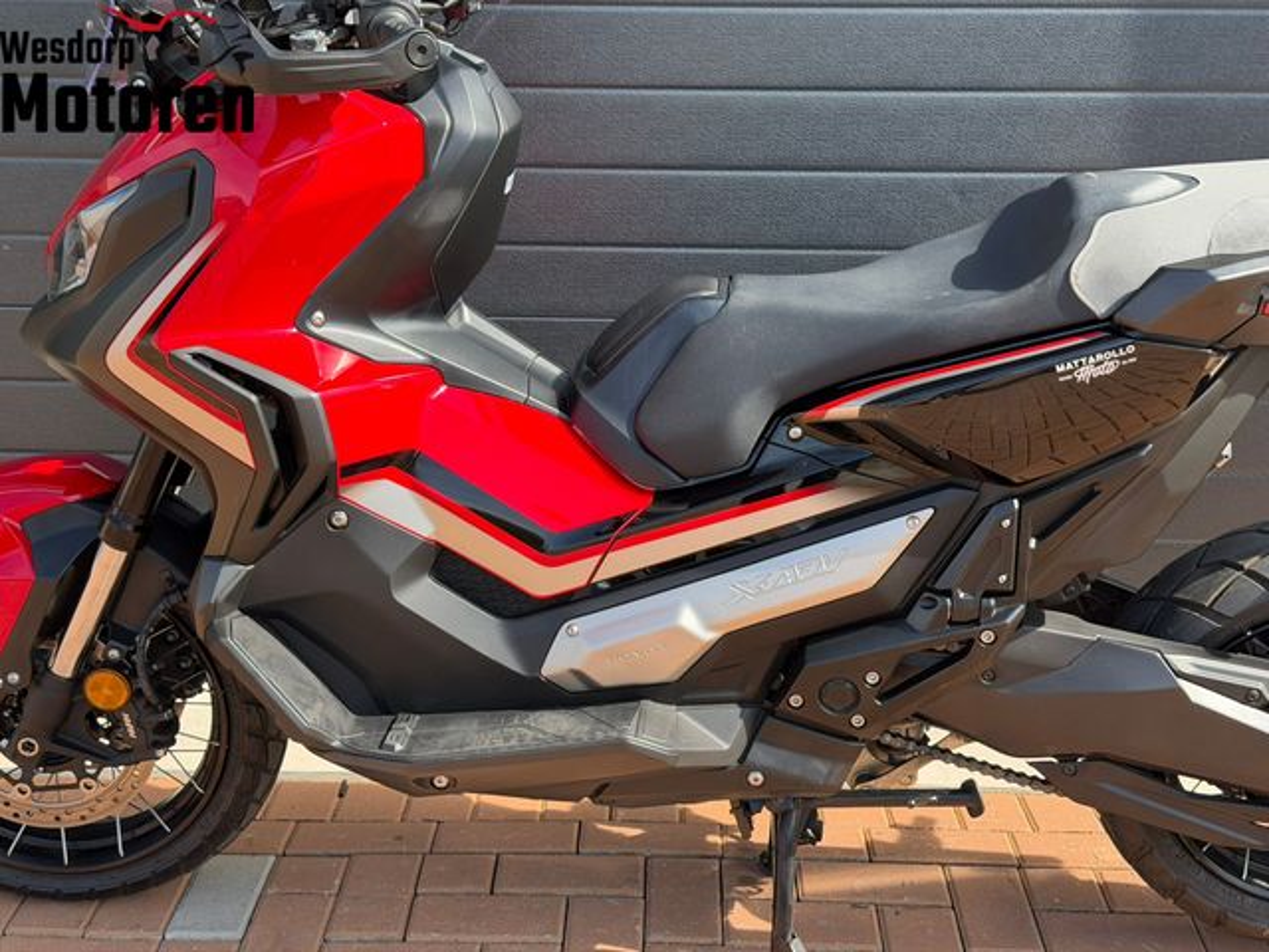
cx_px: 634
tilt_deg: -21.4
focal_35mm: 48
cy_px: 476
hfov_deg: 39.7
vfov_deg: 30.3
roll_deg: +0.5
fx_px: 1760
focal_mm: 6.76
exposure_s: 1/1149
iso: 100
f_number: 1.78
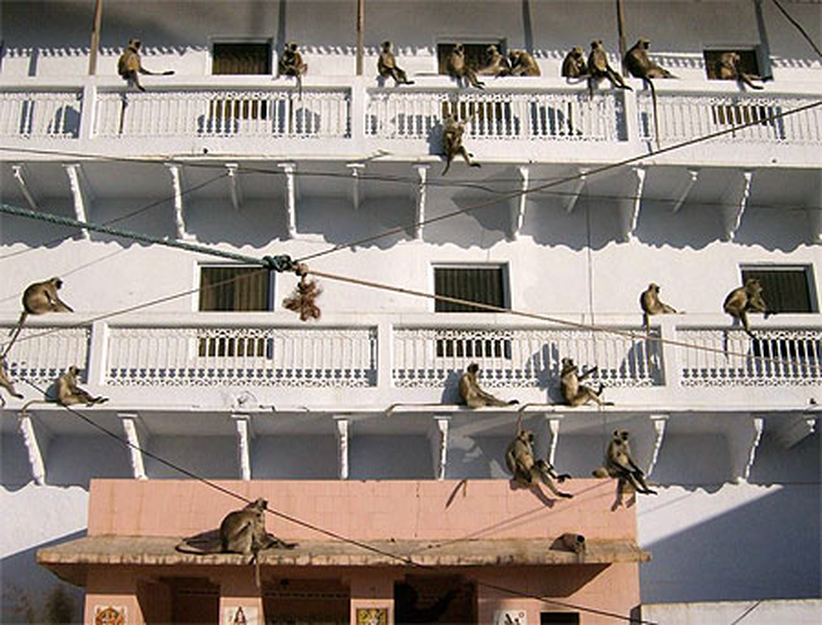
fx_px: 1098
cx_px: 411
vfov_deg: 31.8
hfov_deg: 41.1
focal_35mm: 46
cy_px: 312
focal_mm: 7.7
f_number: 5.1
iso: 100
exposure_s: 1/2000
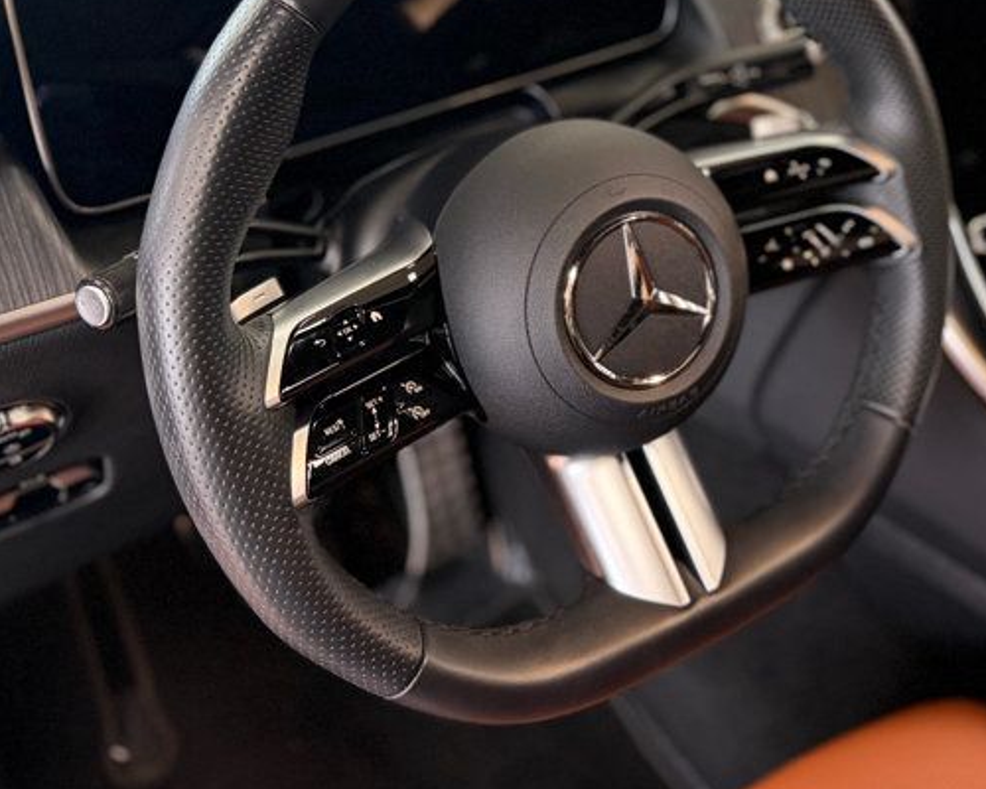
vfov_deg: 30.0
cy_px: 67
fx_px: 1401
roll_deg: -0.8
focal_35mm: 48
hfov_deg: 37.9
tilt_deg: -27.9
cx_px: 722
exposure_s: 1/60
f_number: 1.78
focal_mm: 6.76
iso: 320
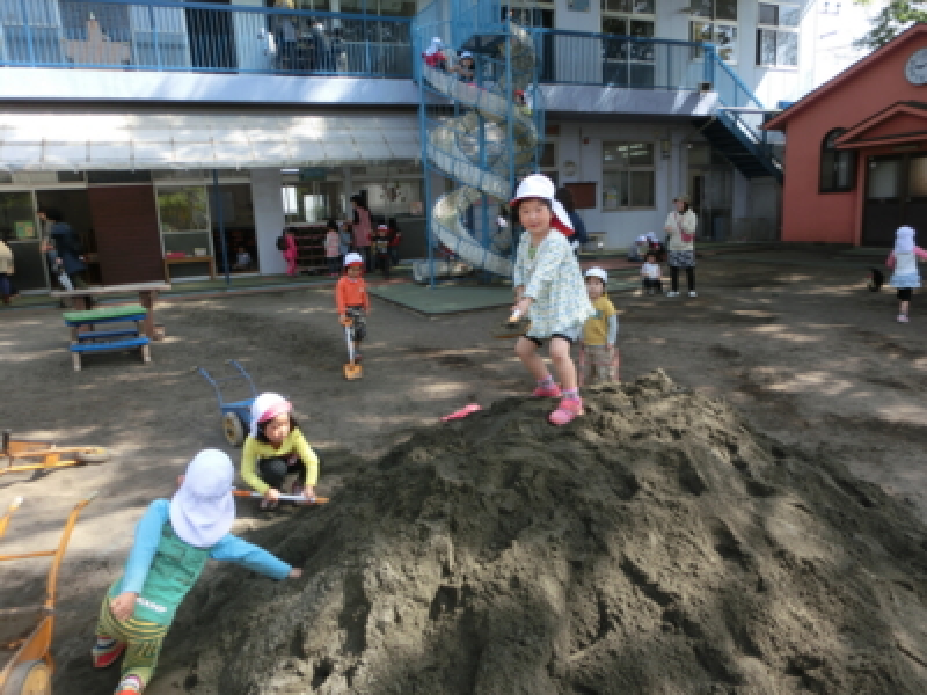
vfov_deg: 56.8
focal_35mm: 24
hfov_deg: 71.6
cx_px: 464
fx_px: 643
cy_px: 348
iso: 80
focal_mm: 4.24
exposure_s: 1/320
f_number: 3
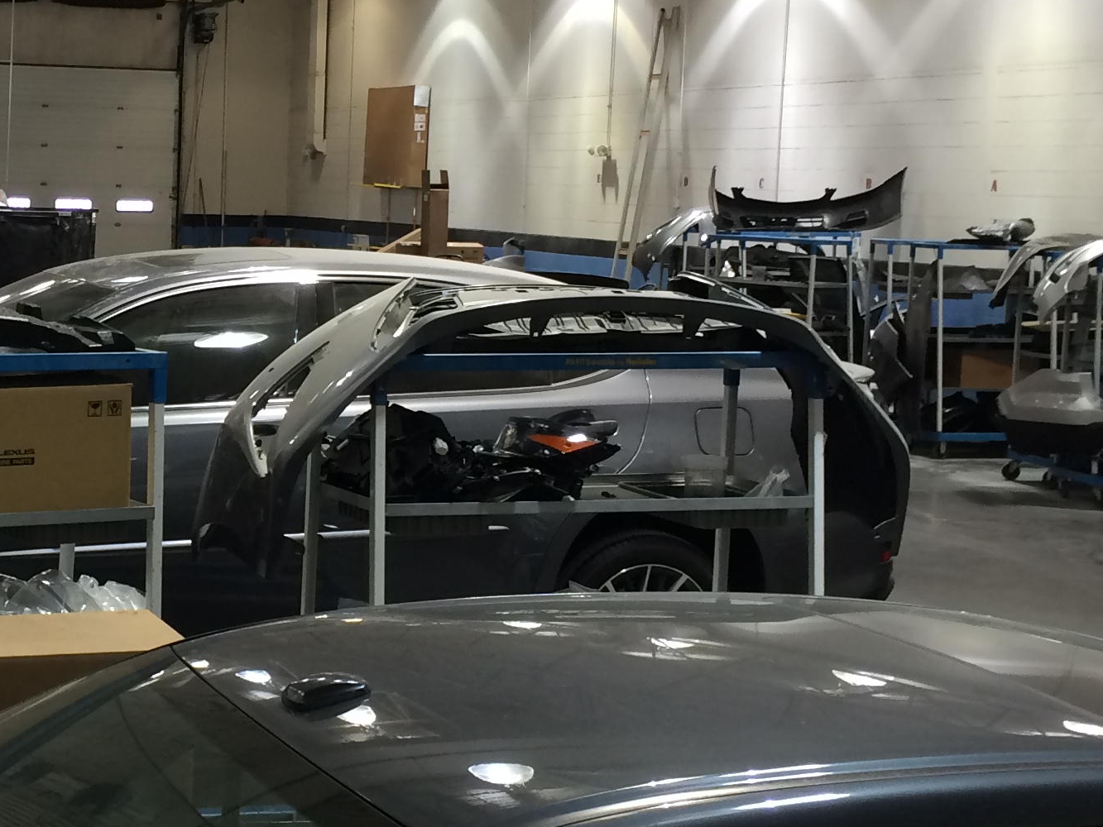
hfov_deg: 26.5
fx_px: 2263
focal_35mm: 71
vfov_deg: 20.7
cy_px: 394
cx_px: 116
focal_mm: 4.15
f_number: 2.2
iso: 50
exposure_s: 1/30
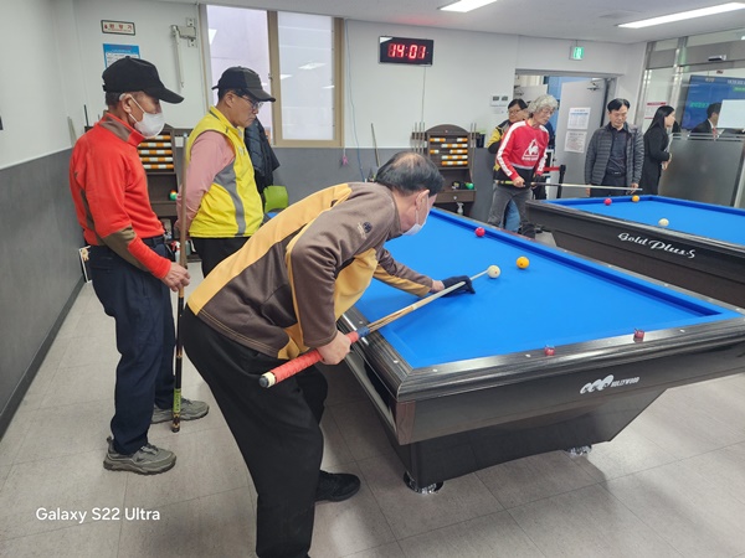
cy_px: 279
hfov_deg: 73.9
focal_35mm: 23
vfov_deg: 58.9
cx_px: 372
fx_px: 495
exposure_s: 1/120
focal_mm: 6.4
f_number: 1.8
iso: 250
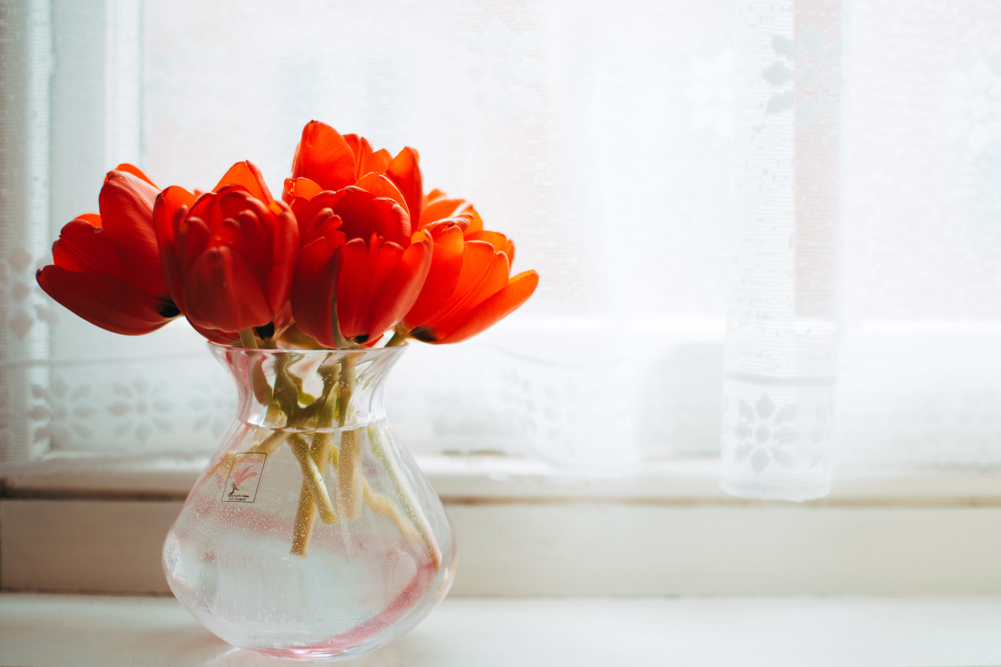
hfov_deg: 37.9
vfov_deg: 25.8
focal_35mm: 52
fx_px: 1460
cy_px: 334
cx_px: 500
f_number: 2.2
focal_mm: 35
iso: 320
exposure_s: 1/800
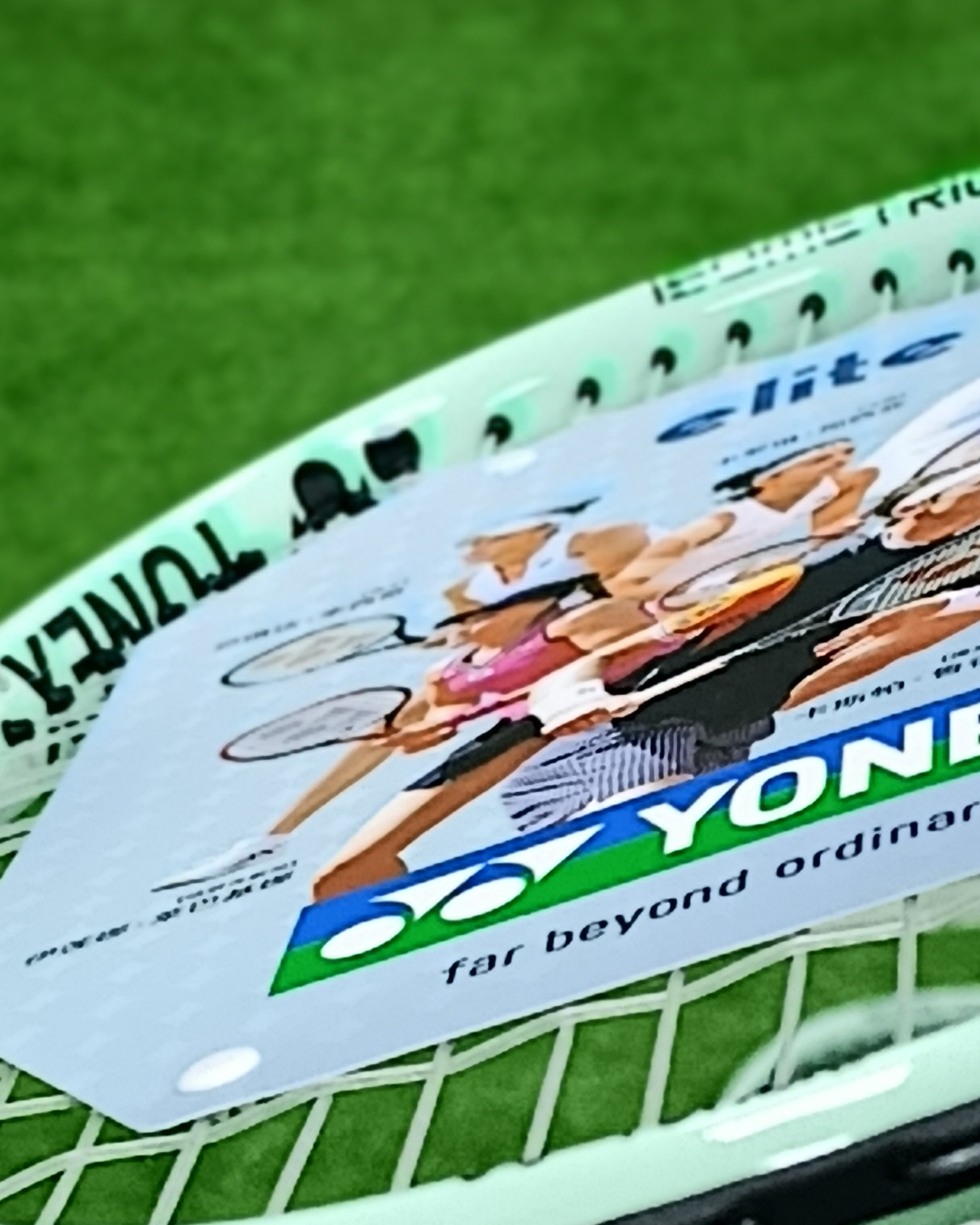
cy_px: 977
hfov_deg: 12.7
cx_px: 732
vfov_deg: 15.8
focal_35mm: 121
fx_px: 4386
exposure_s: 1/100
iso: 880
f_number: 1.65
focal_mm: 6.11
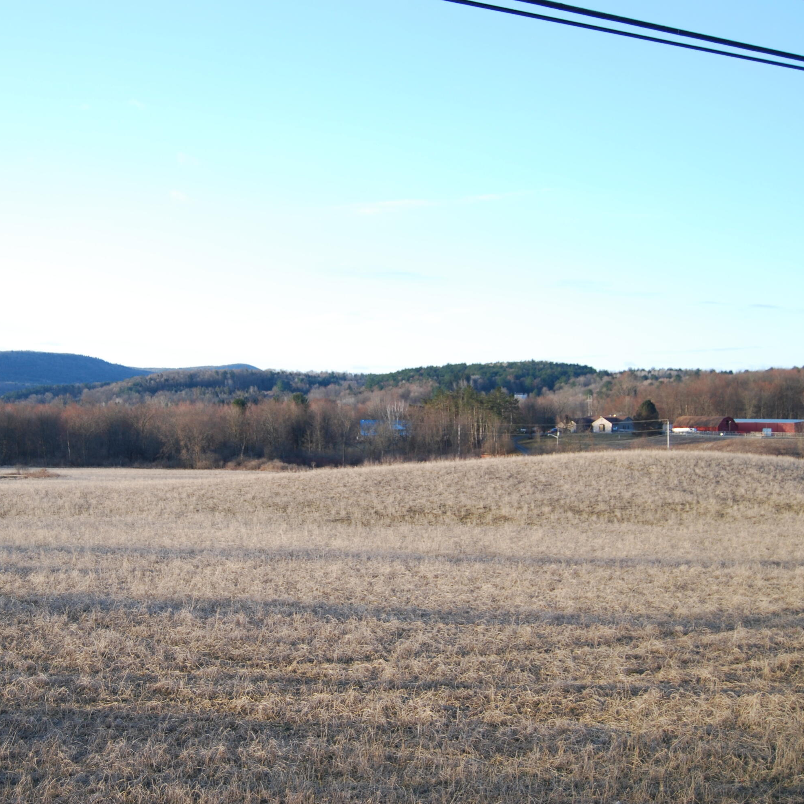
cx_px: 277
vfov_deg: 34.0
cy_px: 403
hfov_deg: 33.8
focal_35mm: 50
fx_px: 1314
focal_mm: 26
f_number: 6.3
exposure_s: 1/125
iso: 100
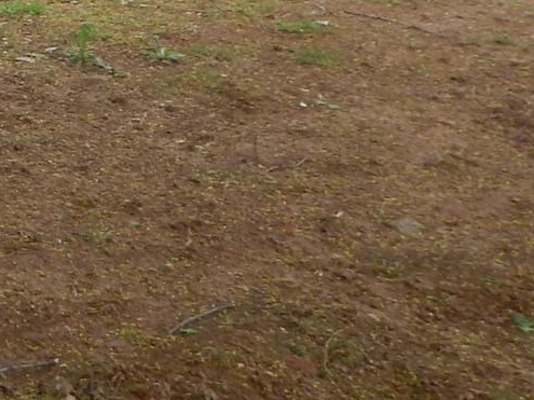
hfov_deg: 17.7
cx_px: -403
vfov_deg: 14.0
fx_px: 1403
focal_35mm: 91
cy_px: -363
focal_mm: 4
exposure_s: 1/100
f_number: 3
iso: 125
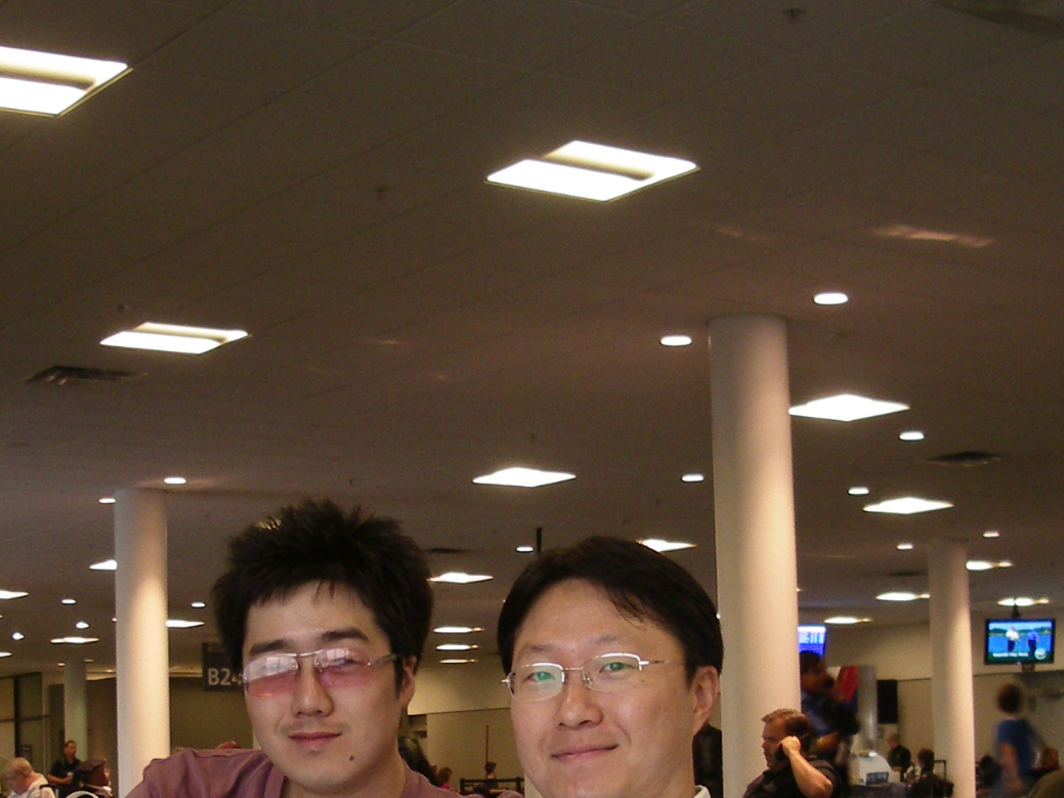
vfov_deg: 21.0
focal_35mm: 69
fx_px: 2121
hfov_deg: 28.2
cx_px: 491
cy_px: 654
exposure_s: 1/15
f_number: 2.6
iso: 160
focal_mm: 5.8
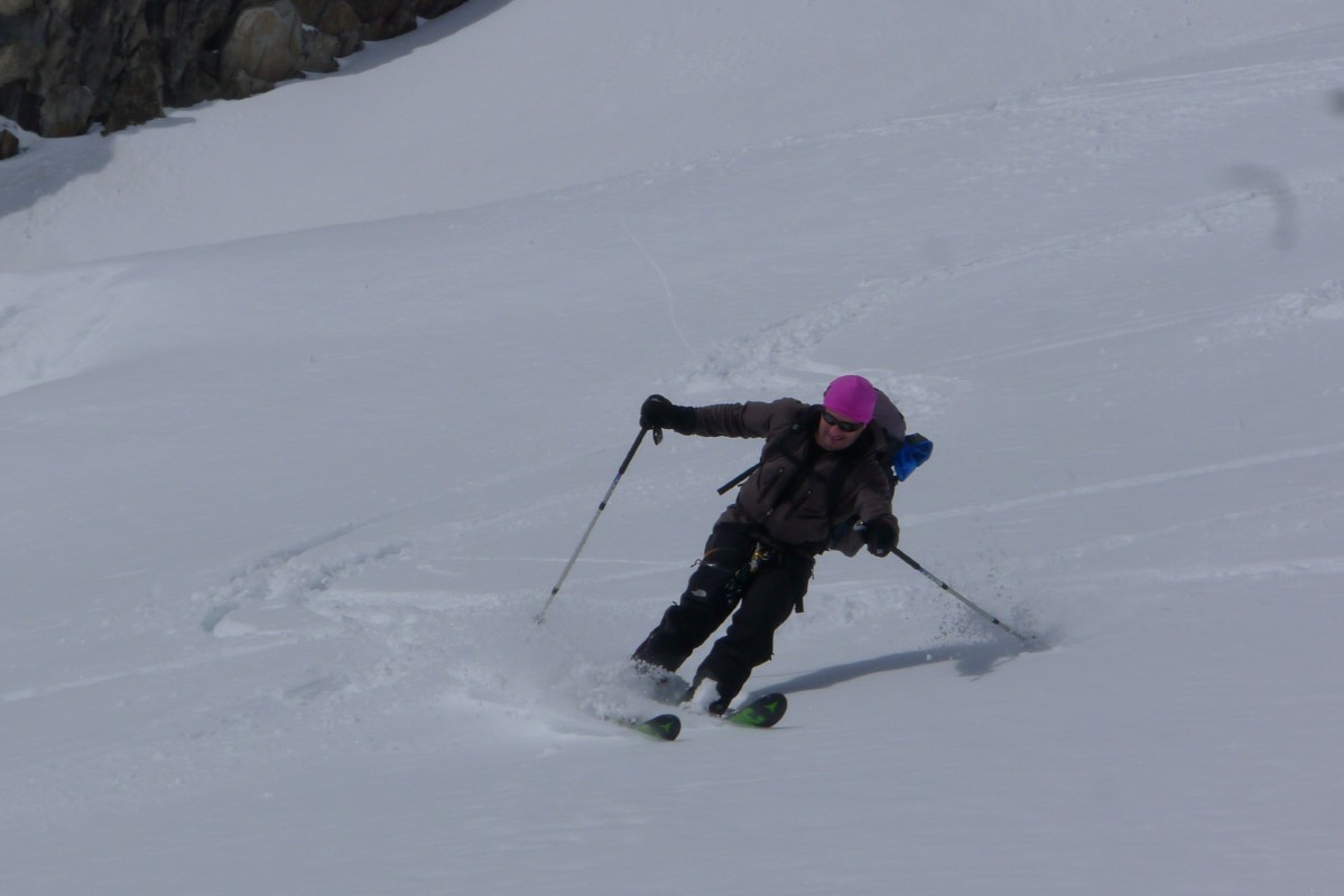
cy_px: 448
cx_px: 672
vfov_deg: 11.4
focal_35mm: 120
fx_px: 4481
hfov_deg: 17.1
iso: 80
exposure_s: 1/1300
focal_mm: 19.2
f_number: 8
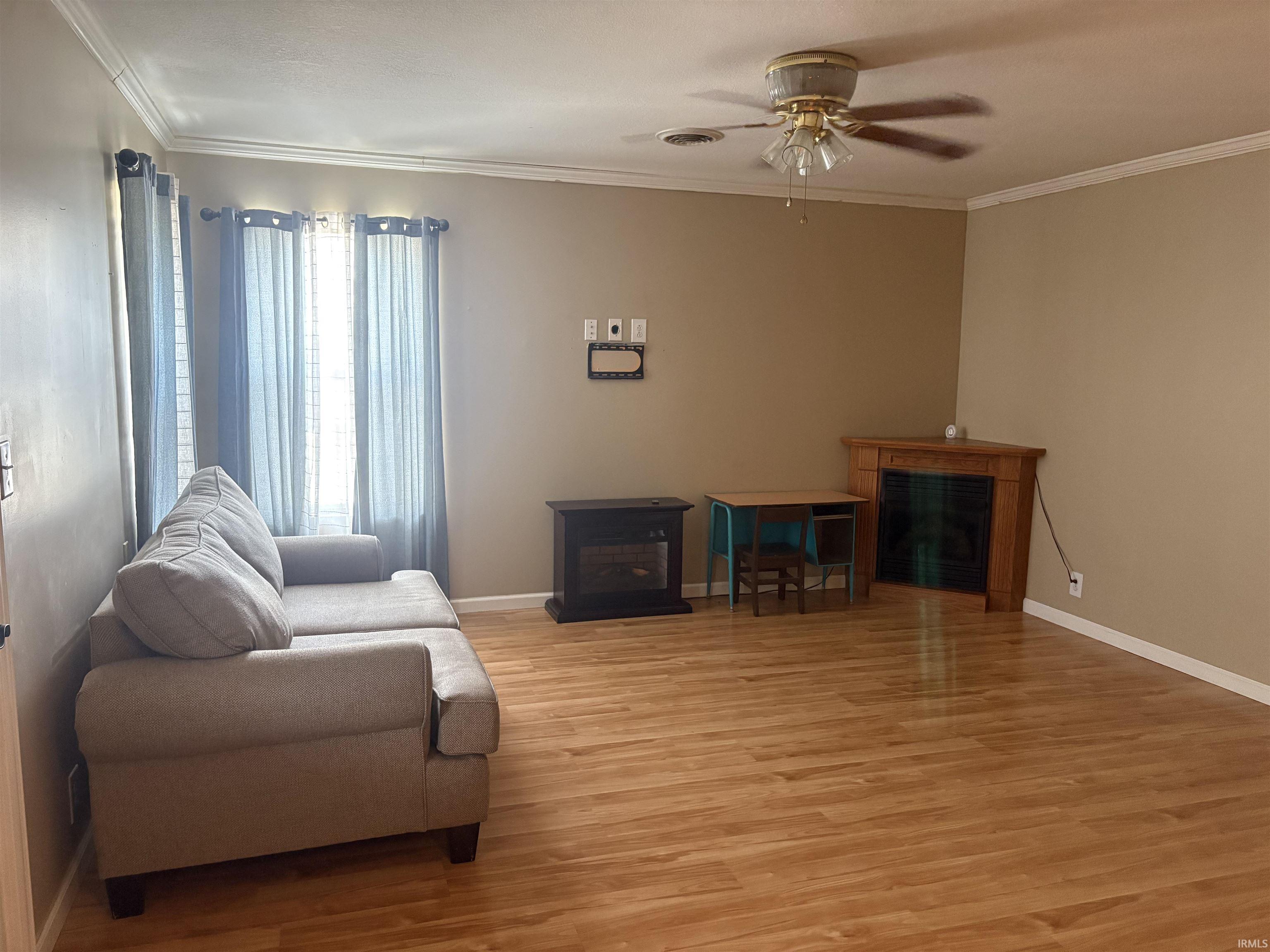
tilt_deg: -7.5
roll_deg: +0.1
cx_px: 635
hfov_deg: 67.3
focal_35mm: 26
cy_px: 476
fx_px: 954
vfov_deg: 53.1
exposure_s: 1/60
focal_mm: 5.96
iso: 400
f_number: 1.6
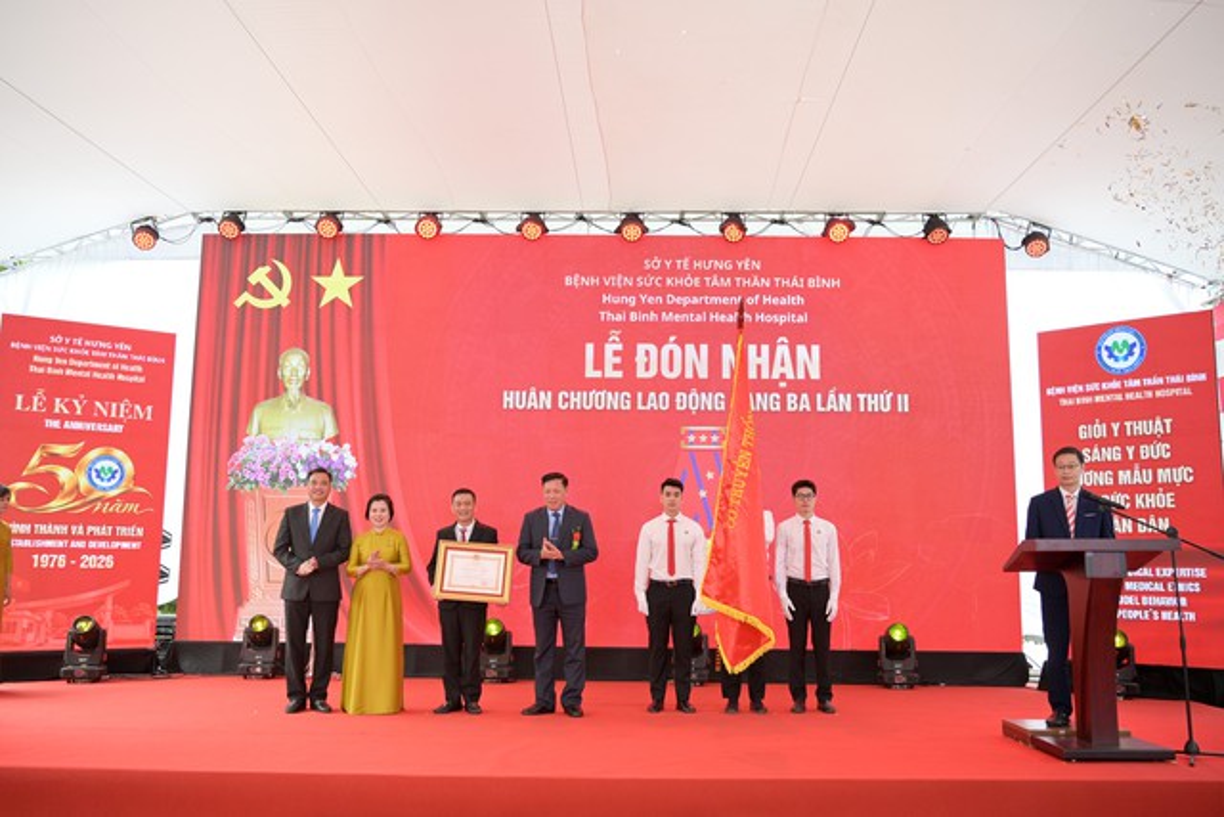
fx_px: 1054
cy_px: 408
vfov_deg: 42.3
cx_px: 612
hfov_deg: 60.3
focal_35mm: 31
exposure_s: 1/160
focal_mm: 31
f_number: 4.5
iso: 400
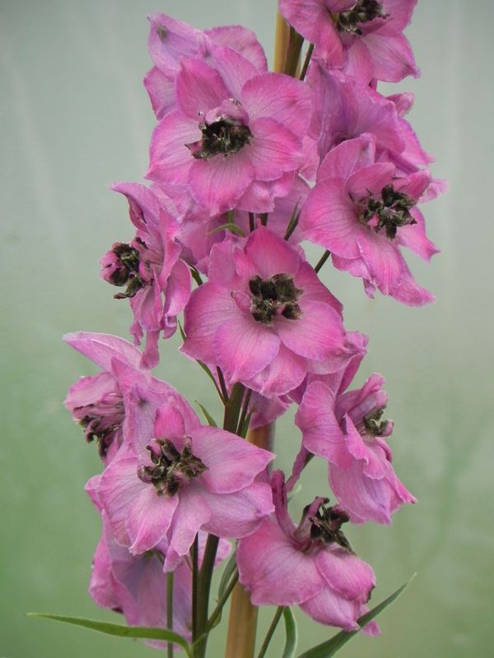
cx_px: 247
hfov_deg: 2.7
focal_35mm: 550
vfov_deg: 3.6
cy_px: 329
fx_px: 10465
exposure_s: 1/100
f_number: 5
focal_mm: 97.8
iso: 160
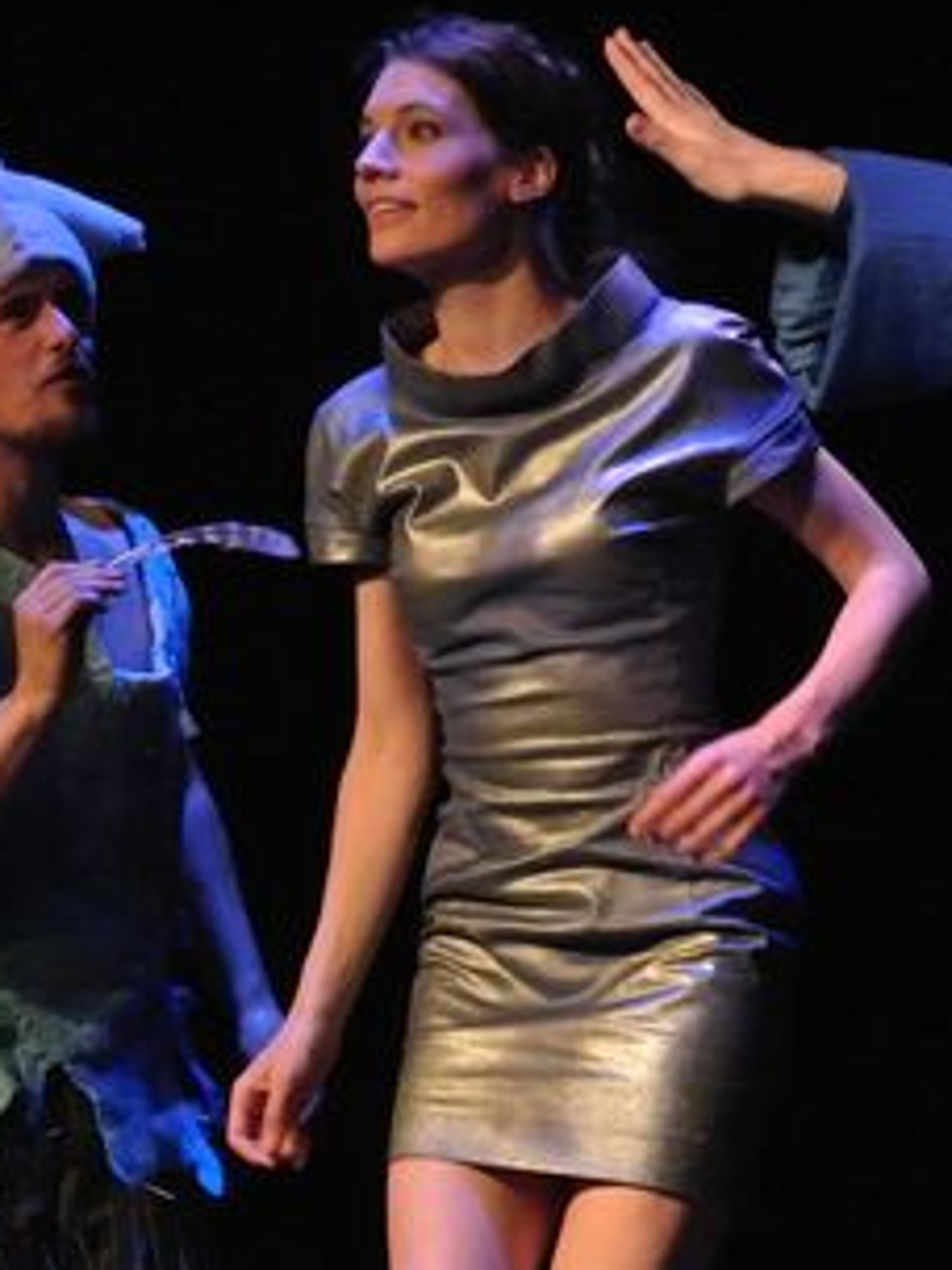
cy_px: 664
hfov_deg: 7.1
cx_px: 1516
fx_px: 7517
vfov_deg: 9.7
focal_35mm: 205
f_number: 3.8
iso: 2500
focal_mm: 30
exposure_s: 1/60
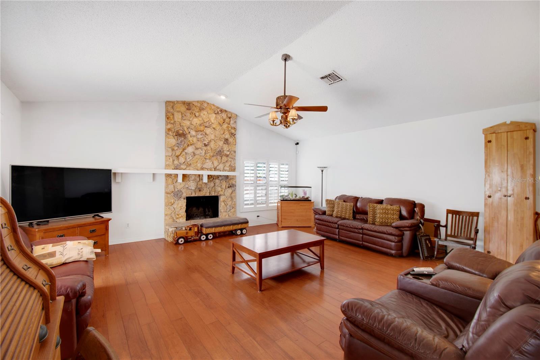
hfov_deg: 100.4
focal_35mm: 15
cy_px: 180
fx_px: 225
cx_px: 270
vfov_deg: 77.3
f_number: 7.1
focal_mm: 10
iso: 100
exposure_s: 1/125
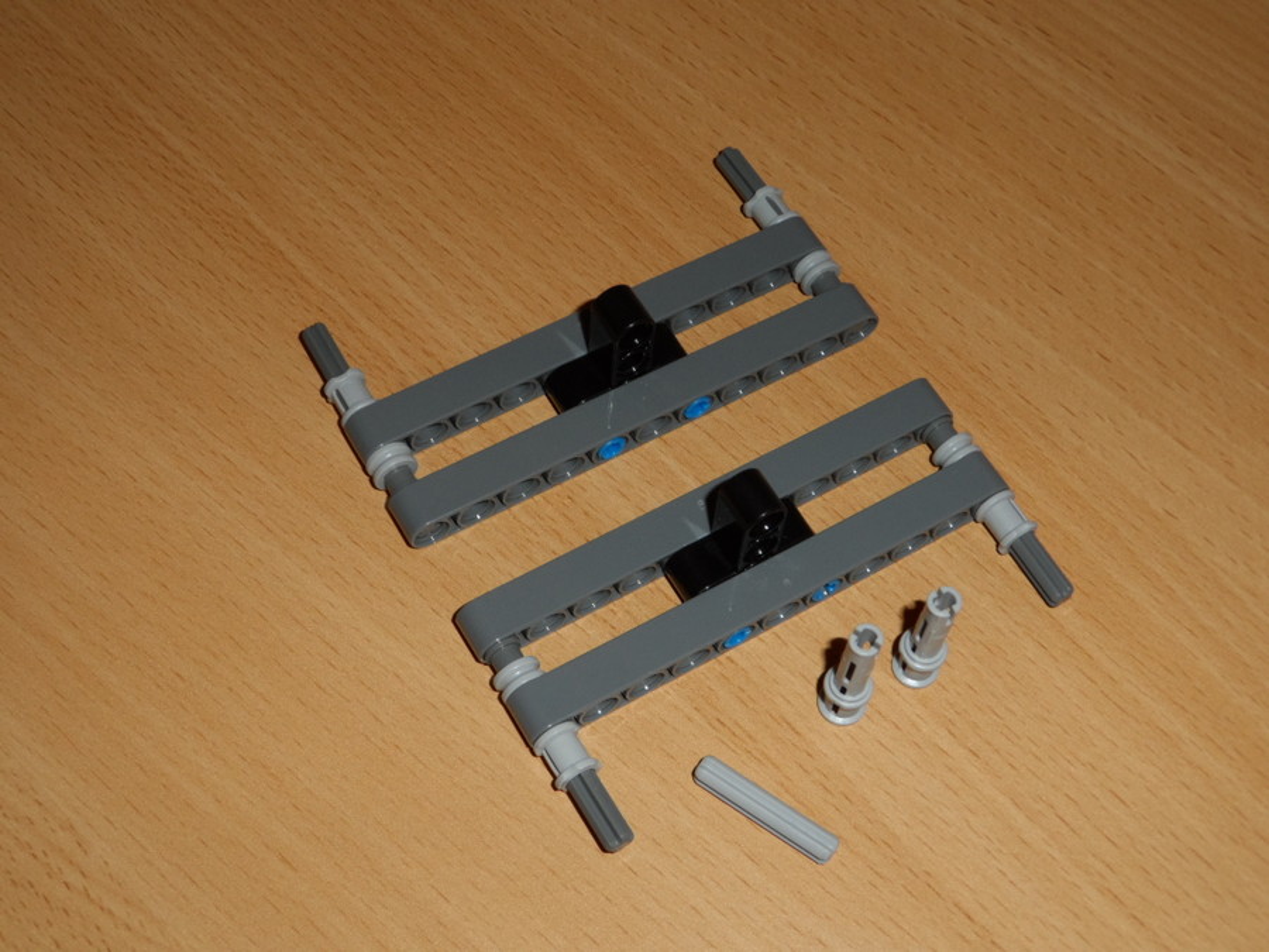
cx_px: 634
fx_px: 1943
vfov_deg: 27.5
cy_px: 476
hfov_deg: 36.2
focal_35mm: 53
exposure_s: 1/45
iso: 100
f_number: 4
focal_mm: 8.7
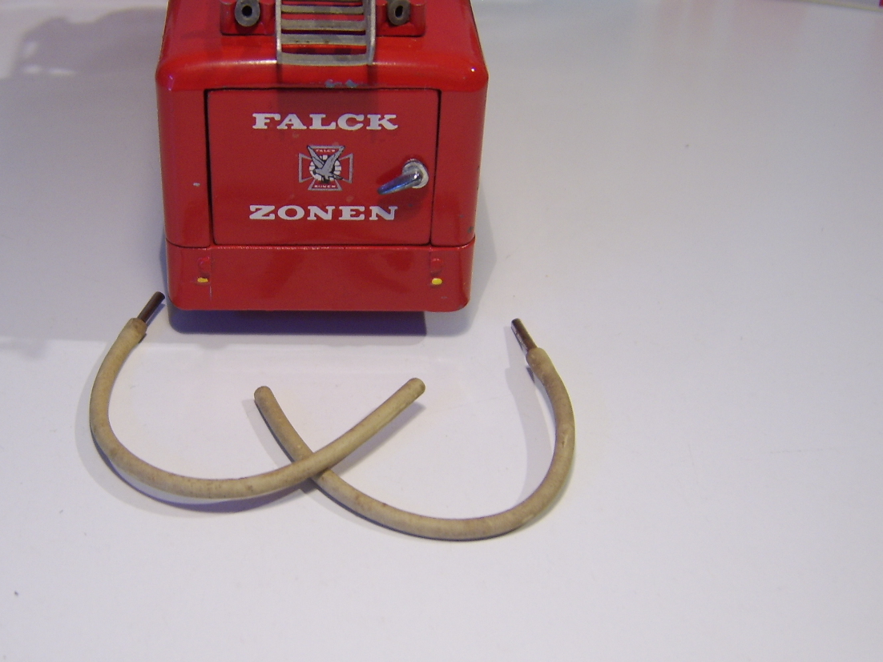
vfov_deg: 32.1
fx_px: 1148
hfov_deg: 41.6
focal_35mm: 45
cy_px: 250
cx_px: 311
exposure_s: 1/36
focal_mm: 8.13
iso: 71
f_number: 2.7
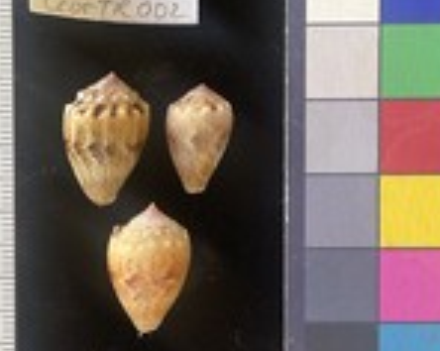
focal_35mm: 67
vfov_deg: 22.5
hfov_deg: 28.3
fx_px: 871
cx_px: 223
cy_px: 272
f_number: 1.8
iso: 40
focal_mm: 3
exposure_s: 1/60
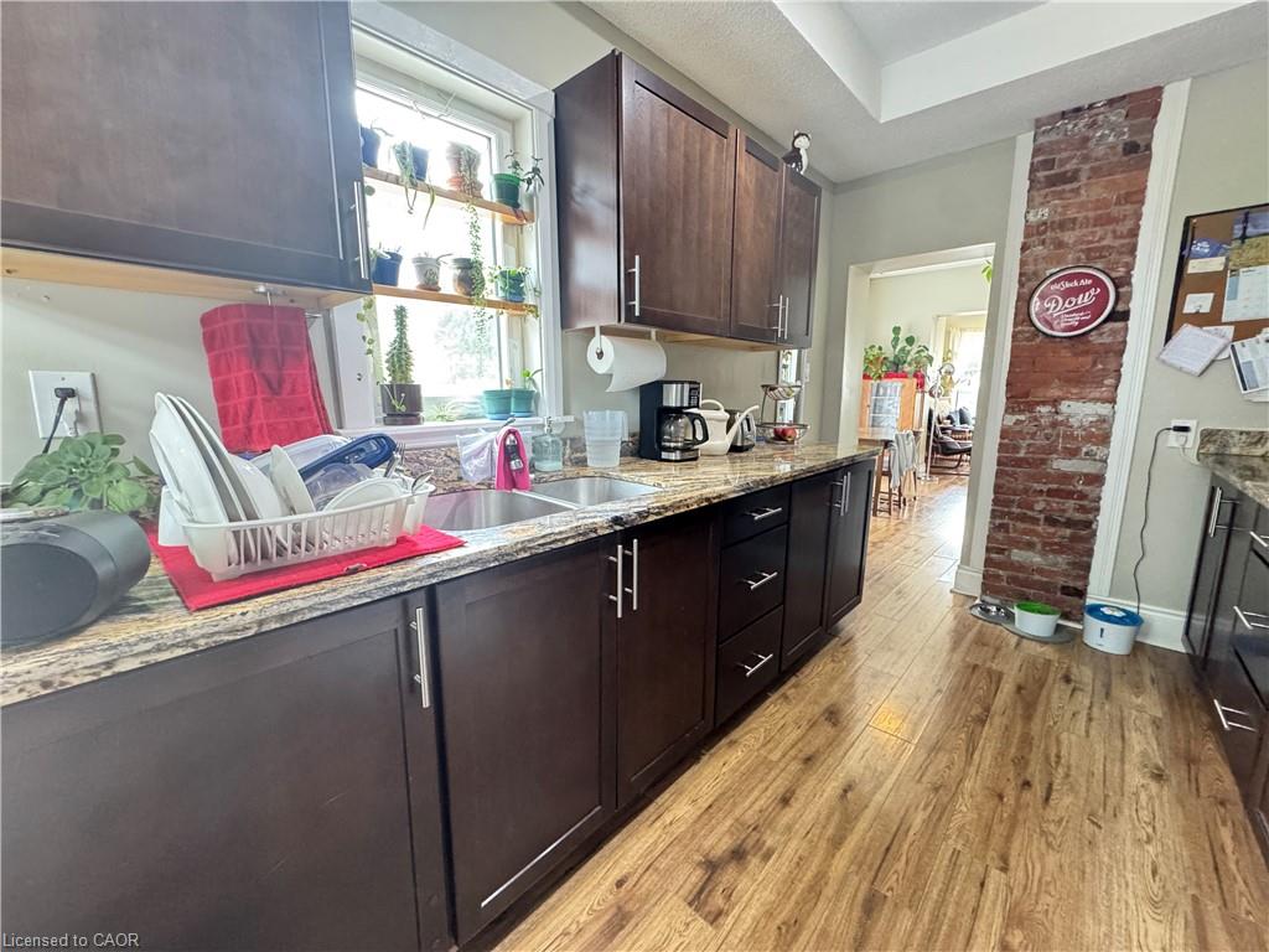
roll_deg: +0.6
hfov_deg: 102.1
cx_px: 634
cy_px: 476
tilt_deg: -9.5
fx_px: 513
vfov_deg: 85.7
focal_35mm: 14
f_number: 2.2
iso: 1000
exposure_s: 1/60
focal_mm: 2.22
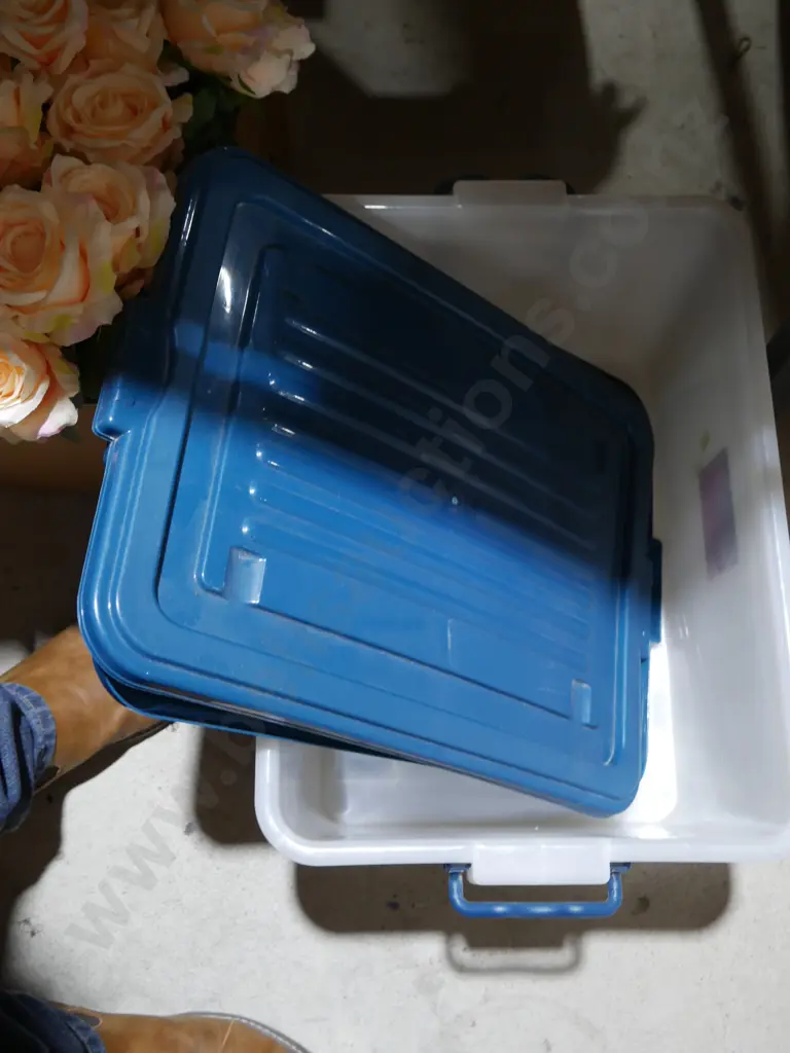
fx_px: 1095
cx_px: 395
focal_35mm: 36
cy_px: 526
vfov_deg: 51.4
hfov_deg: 39.7
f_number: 4
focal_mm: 18
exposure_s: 1/60
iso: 640
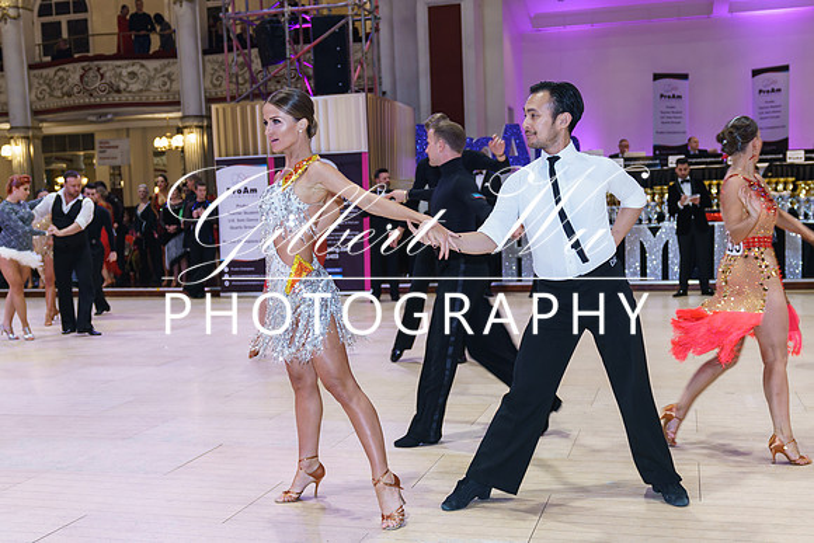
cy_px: 301
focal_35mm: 42
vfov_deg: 31.8
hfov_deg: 46.3
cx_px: 438
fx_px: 952
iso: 400
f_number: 2.8
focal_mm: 29
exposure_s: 1/100
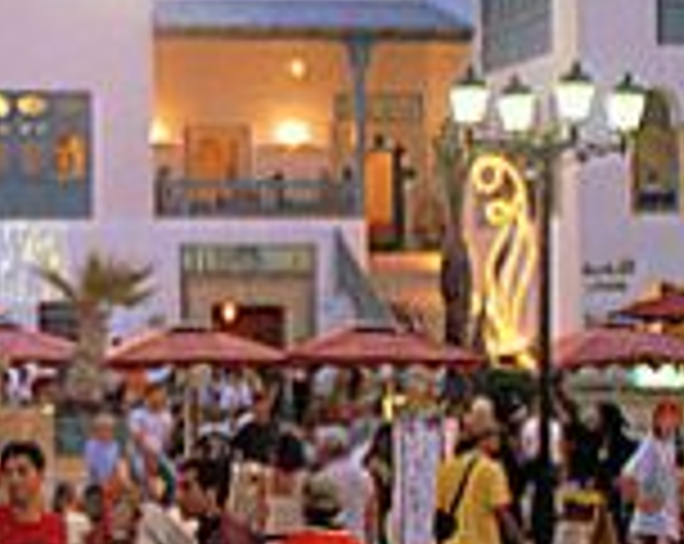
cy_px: 236
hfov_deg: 14.9
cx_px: -9
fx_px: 2566
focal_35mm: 127
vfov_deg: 12.1
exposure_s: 1/25
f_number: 4
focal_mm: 28
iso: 400
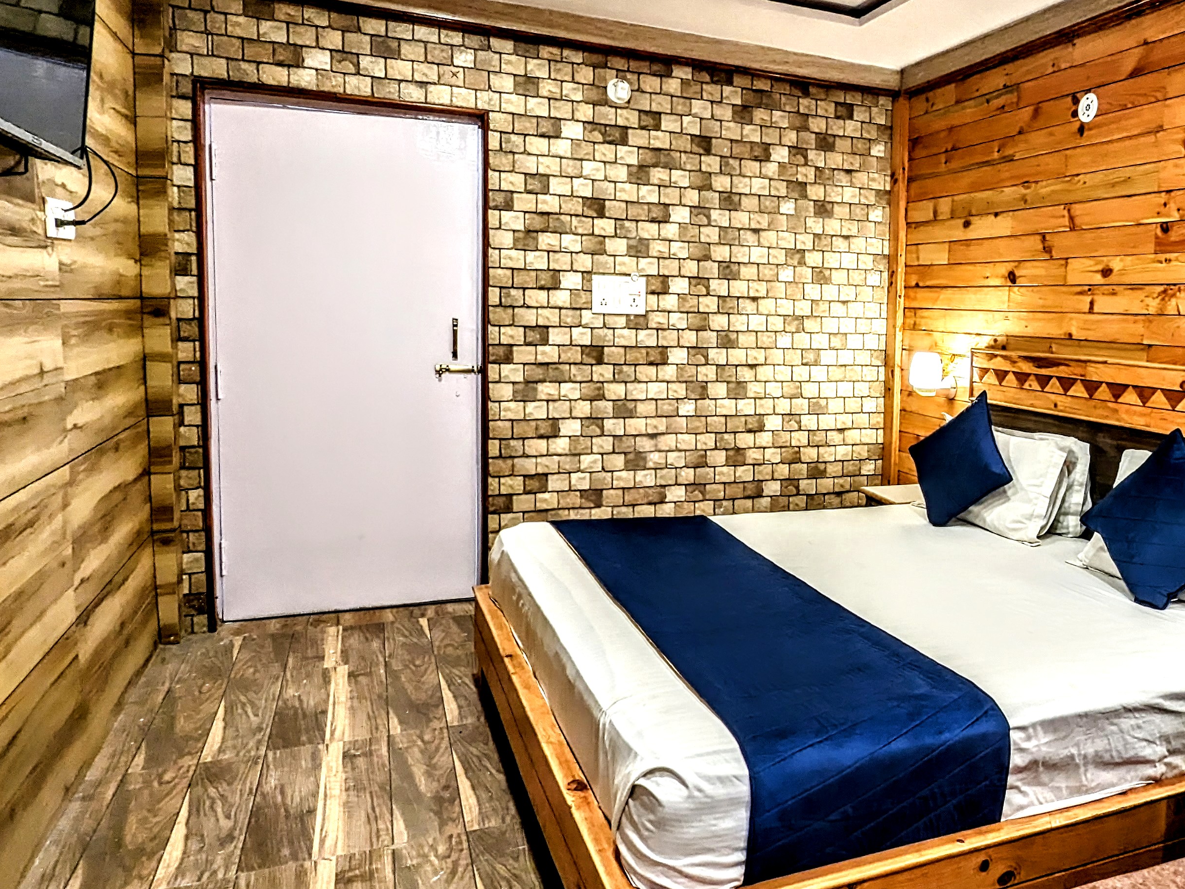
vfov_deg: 51.2
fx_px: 924
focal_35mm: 27
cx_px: 848
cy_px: 391
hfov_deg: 62.6
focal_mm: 2.35
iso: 86
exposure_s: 1/33.3
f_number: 2.2
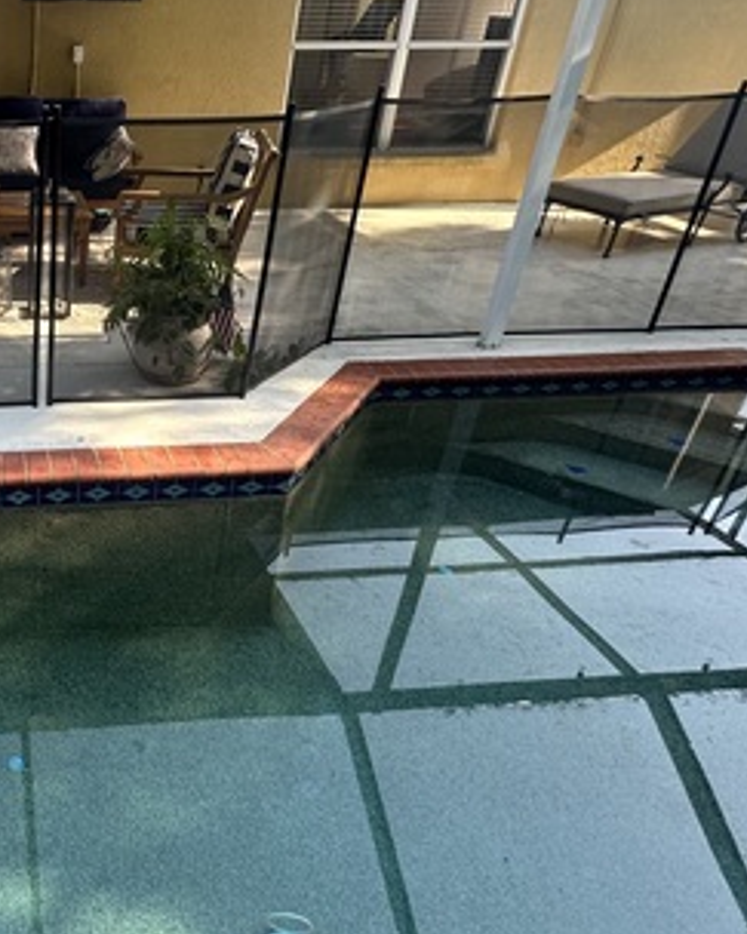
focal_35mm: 30
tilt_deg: -28.8
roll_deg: -0.8
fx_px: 829
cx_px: 17
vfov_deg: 58.8
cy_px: 449
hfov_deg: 42.5
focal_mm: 2.22
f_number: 2.2
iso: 64
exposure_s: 1/99
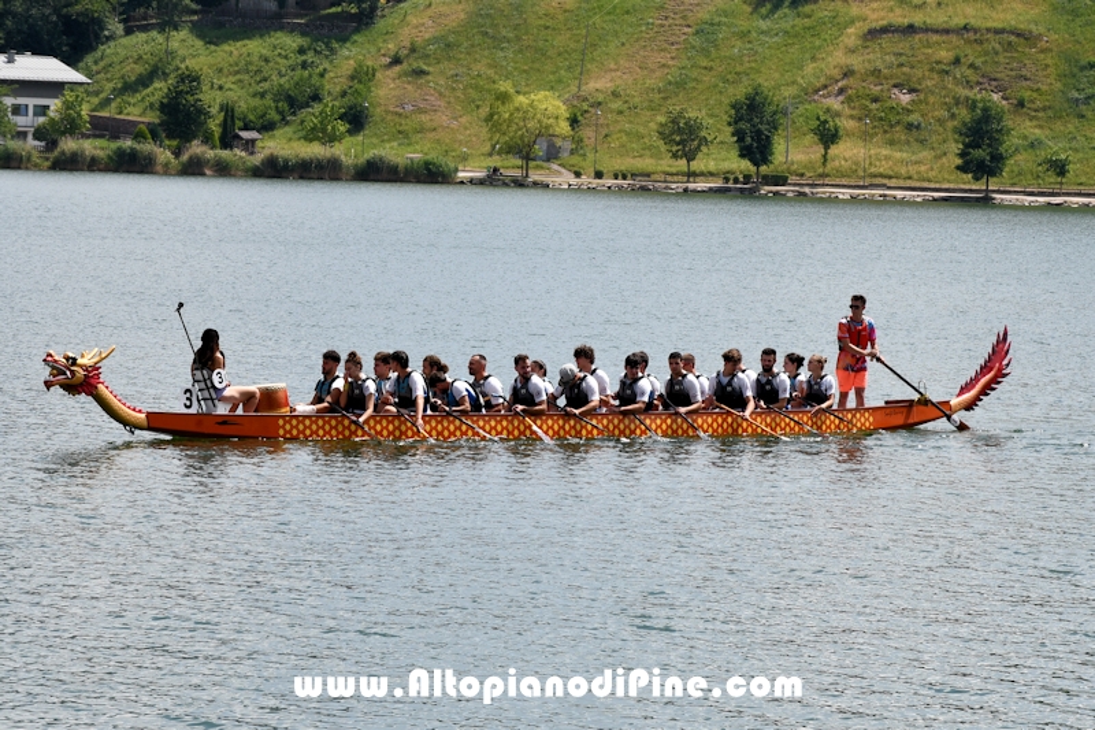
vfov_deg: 11.4
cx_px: 548
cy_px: 365
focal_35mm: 120
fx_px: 3649
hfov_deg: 17.1
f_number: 9
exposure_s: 1/320
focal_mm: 80
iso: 100
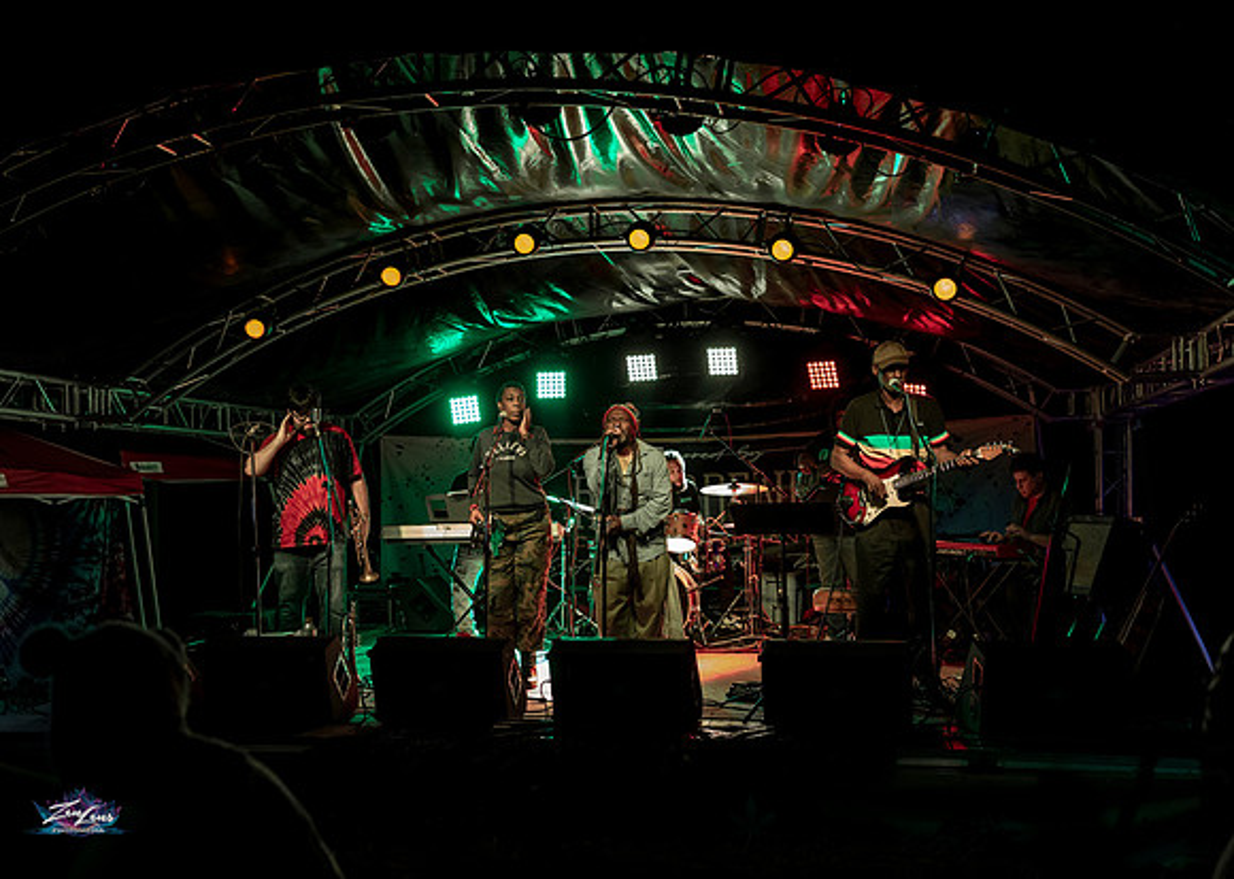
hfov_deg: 45.8
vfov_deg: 33.5
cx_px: 575
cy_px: 476
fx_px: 1459
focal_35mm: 42
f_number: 2.2
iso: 3200
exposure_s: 1/200
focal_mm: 35
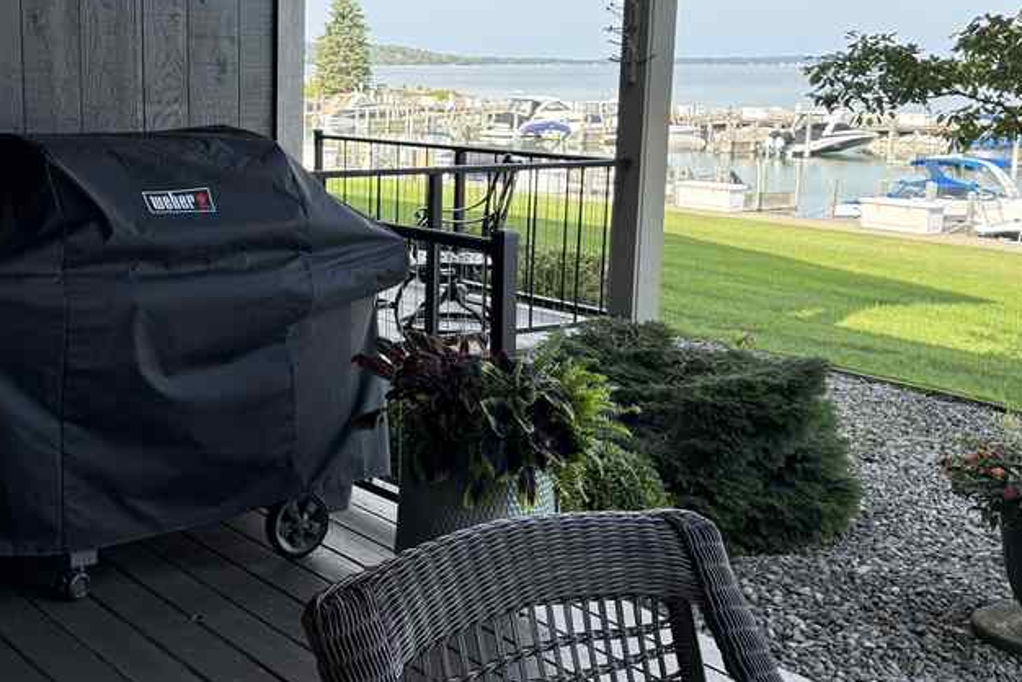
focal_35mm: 51
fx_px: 1448
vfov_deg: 26.5
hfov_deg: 38.2
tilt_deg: -8.7
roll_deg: -0.3
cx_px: 299
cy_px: 296
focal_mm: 6.76
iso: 100
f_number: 1.78
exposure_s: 1/1230
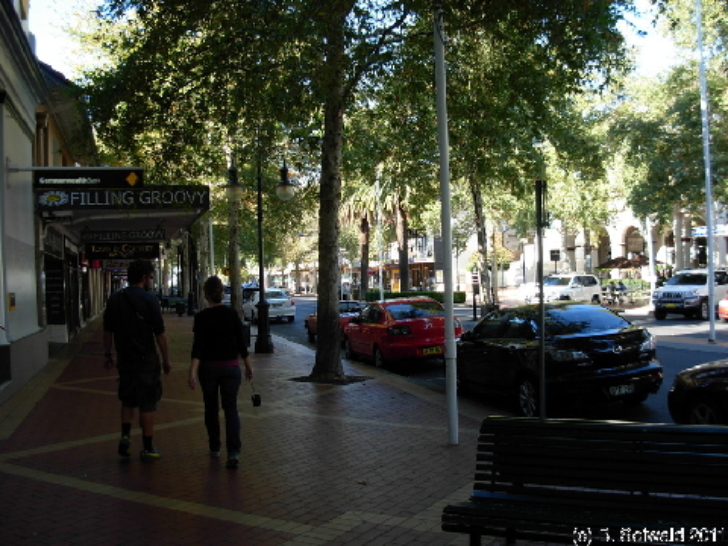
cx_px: 364
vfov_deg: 37.7
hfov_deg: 49.0
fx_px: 799
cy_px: 273
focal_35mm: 38
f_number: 2.9
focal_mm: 6.3
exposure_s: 1/128
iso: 79
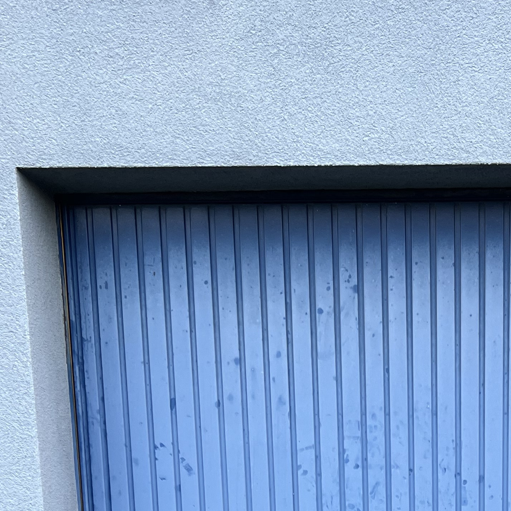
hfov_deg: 25.9
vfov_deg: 24.1
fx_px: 1086
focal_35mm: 65
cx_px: 427
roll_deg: +0.7
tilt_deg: -10.4
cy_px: 613
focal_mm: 5.7
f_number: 1.5
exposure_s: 1/109
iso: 125
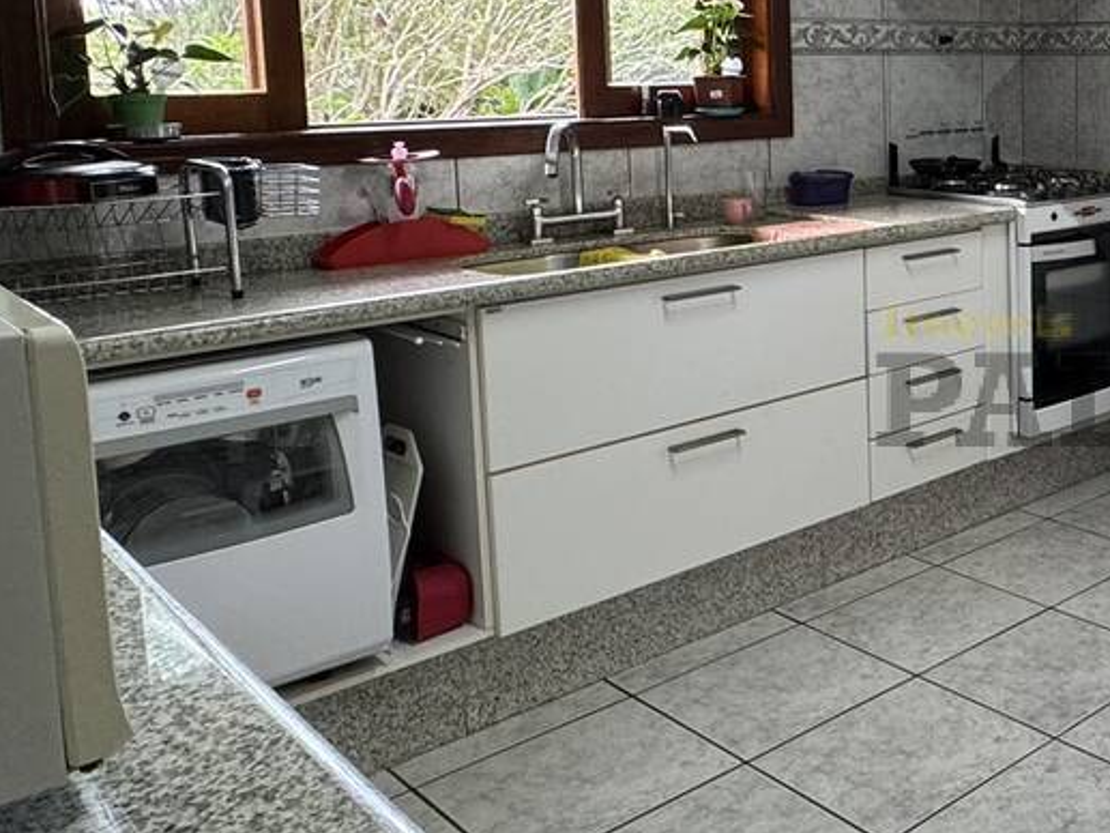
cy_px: 180
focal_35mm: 39
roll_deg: -0.2
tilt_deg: -6.2
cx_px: 1232
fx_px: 1251
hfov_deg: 39.0
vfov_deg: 35.8
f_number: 2.2
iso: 200
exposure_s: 1/120
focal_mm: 2.22
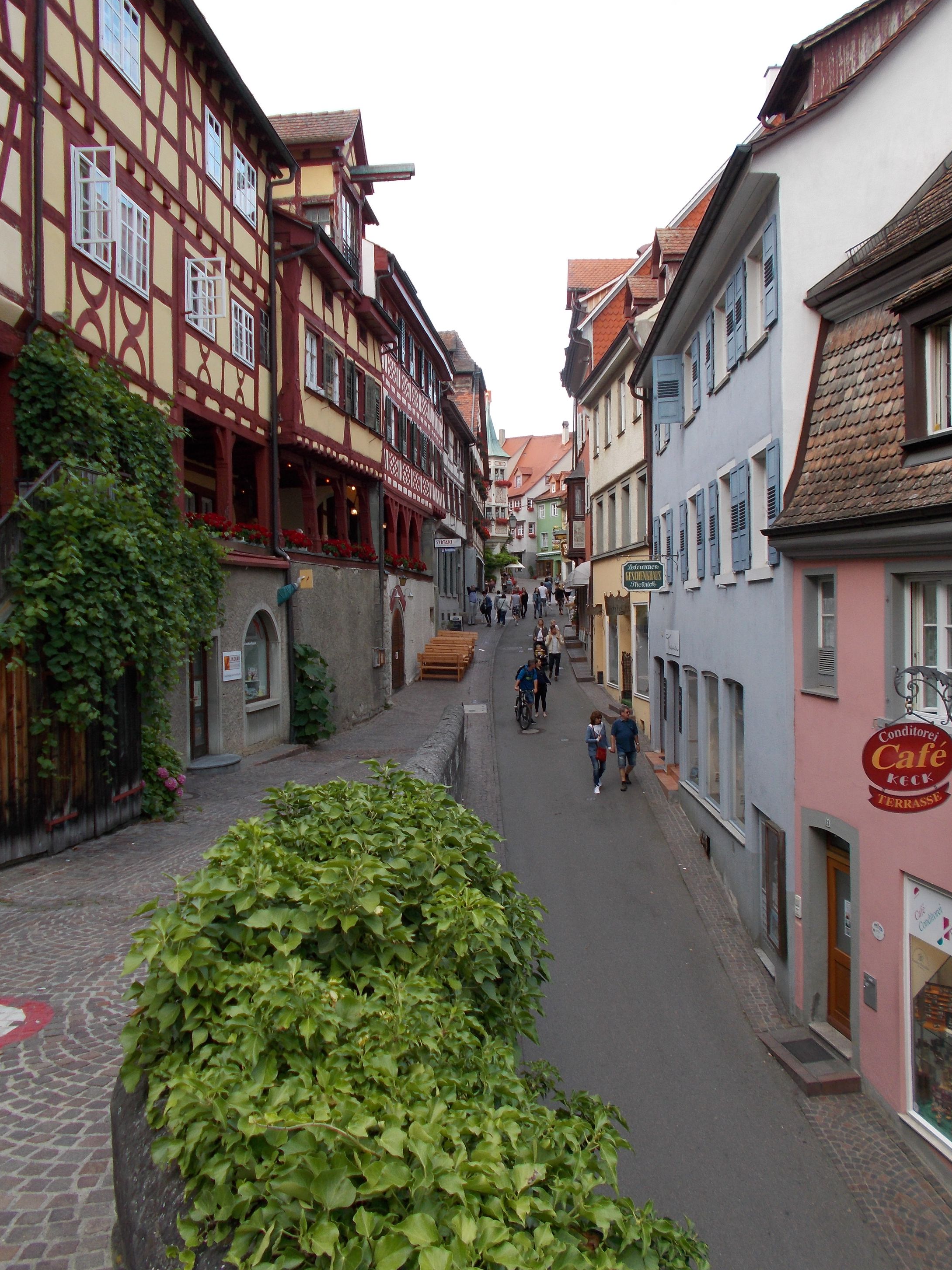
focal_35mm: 31
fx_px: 1137
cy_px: 633
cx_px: 471
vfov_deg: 58.4
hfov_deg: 45.4
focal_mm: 5.3
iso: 80
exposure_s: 1/80
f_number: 3.4
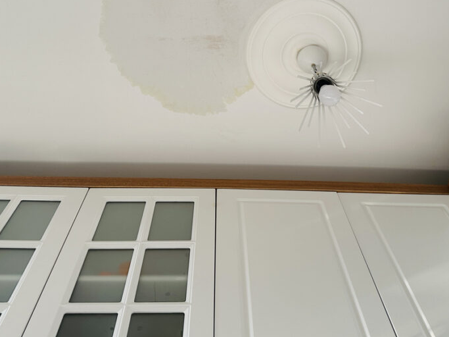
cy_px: 139
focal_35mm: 36
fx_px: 467
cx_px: 243
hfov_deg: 51.3
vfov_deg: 39.5
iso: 80
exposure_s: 1/253
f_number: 1.78
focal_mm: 6.86
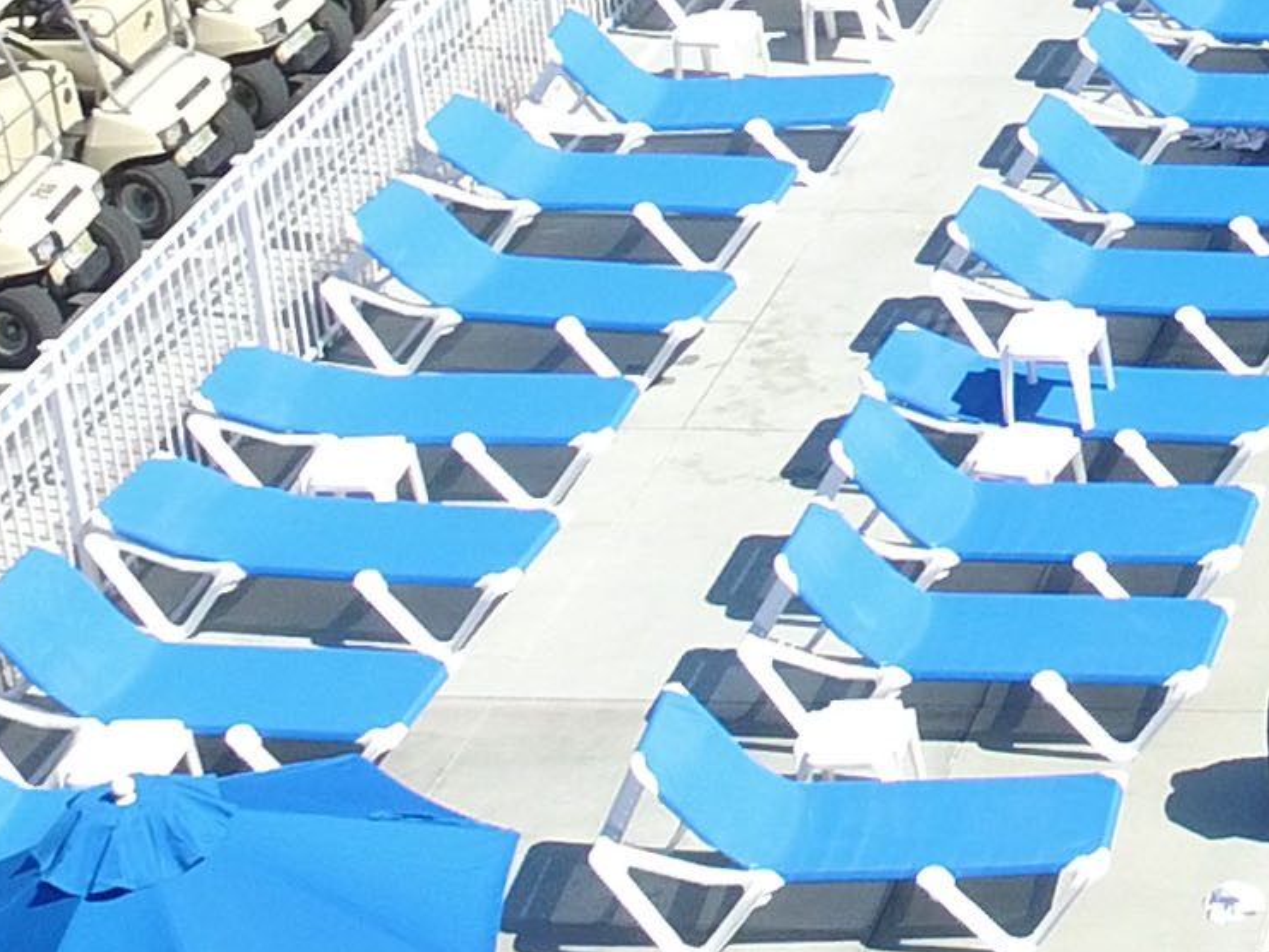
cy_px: -200
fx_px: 3960
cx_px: 1543
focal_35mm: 108
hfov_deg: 17.3
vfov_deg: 13.3
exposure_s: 1/732
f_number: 2.8
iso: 100
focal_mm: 3.61
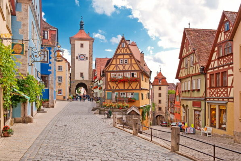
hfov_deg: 61.9
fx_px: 201
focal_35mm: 30
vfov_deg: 43.7
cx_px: 120
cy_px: 80
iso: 100
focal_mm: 20
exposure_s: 1/80
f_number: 10
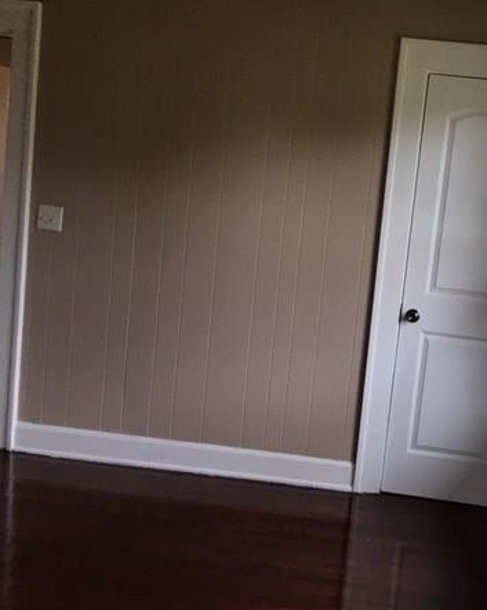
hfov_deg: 35.2
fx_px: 739
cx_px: 396
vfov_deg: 44.8
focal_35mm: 41
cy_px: 304
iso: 40
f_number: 2.2
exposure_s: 1/30
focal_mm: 4.15
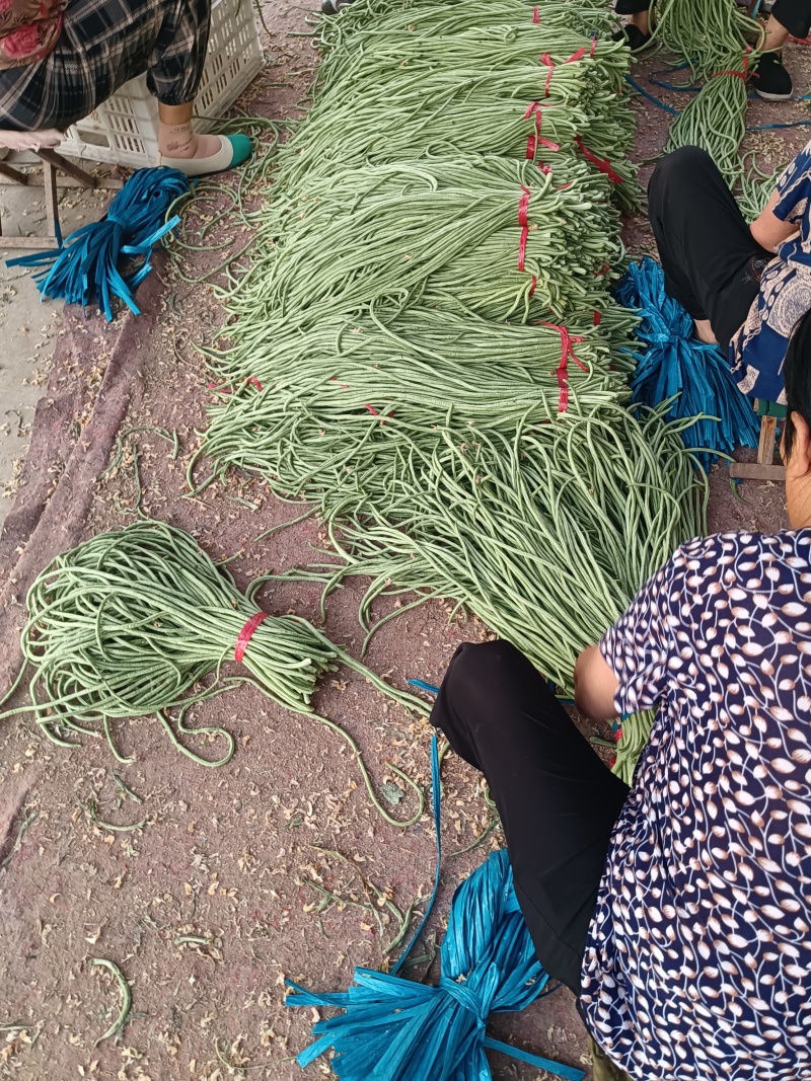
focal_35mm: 27
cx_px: 406
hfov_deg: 51.3
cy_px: 540
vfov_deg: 65.3
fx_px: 844
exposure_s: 1/50
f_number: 1.9
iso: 252
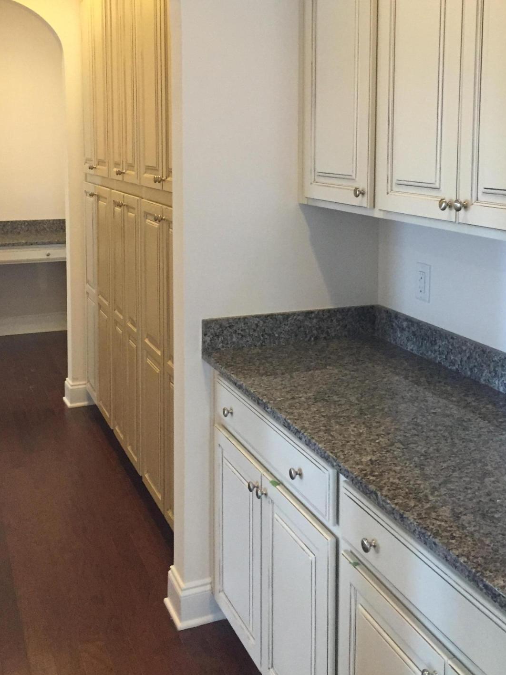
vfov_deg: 45.0
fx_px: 799
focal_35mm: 41
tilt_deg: -4.5
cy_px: 218
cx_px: 266
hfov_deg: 35.1
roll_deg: -0.1
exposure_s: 1/30
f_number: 2.2
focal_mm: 4.15
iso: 200
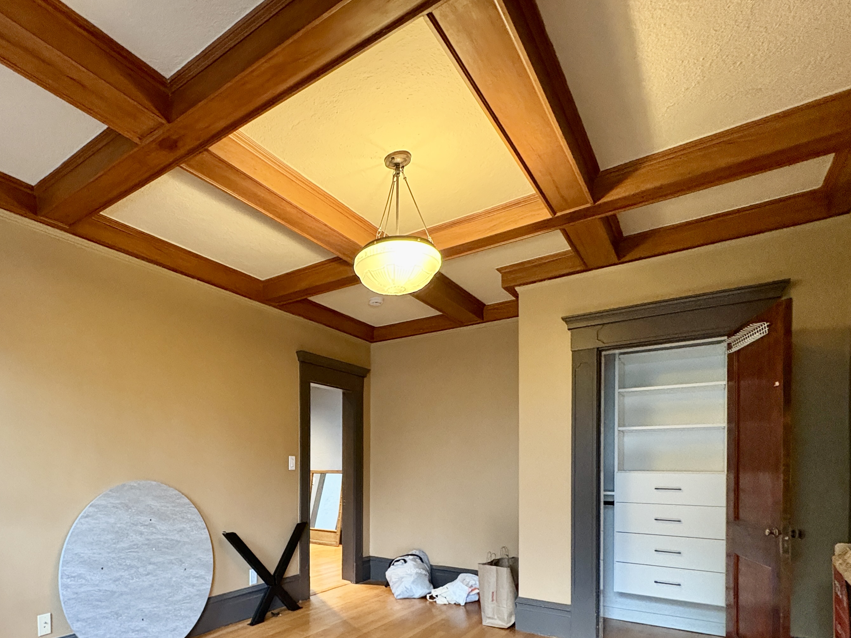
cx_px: 279
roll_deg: +0.1
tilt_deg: -0.6
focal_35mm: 21
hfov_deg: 76.3
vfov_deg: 60.4
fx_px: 516
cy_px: 469
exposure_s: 1/60
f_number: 2.2
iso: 800
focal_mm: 2.22
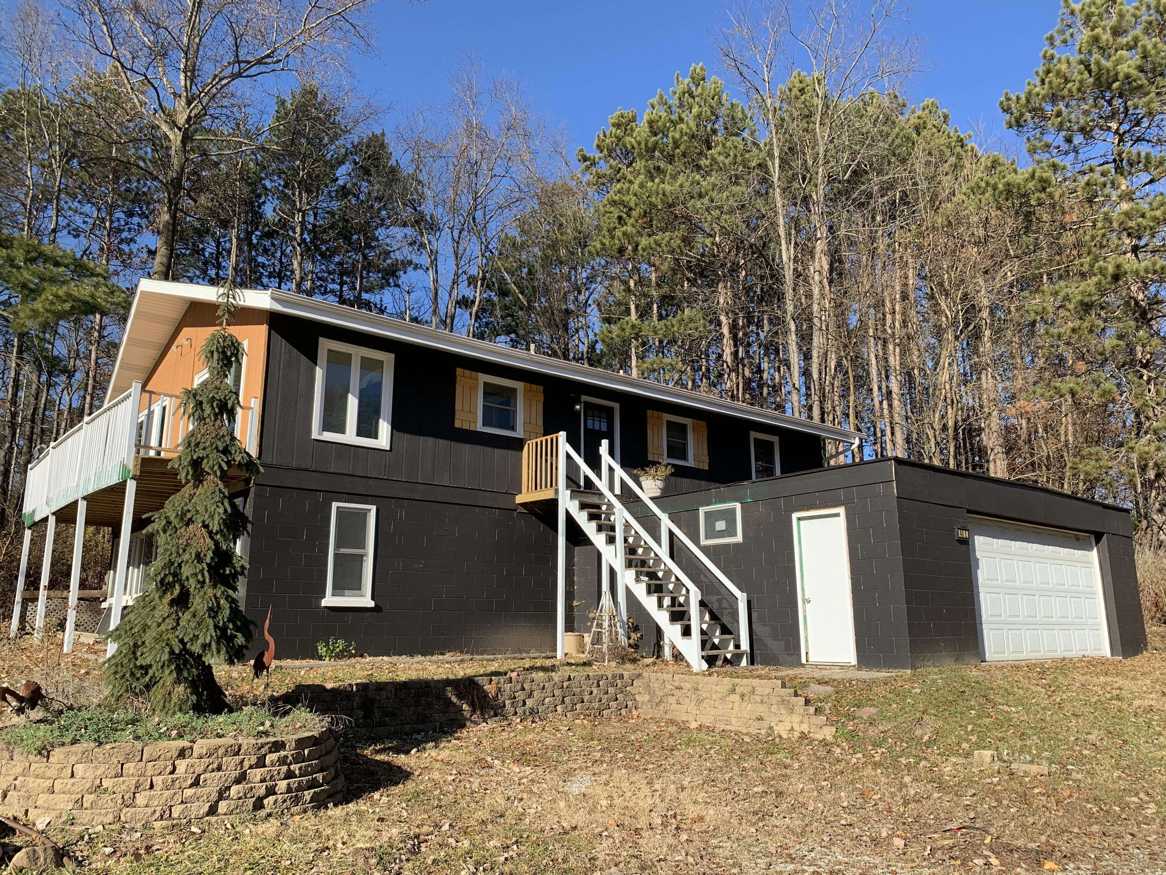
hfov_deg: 67.3
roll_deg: -0.9
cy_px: 438
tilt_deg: +15.2
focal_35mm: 26
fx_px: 876
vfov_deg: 53.1
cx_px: 583
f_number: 1.8
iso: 25
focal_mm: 4.25
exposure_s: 1/1468
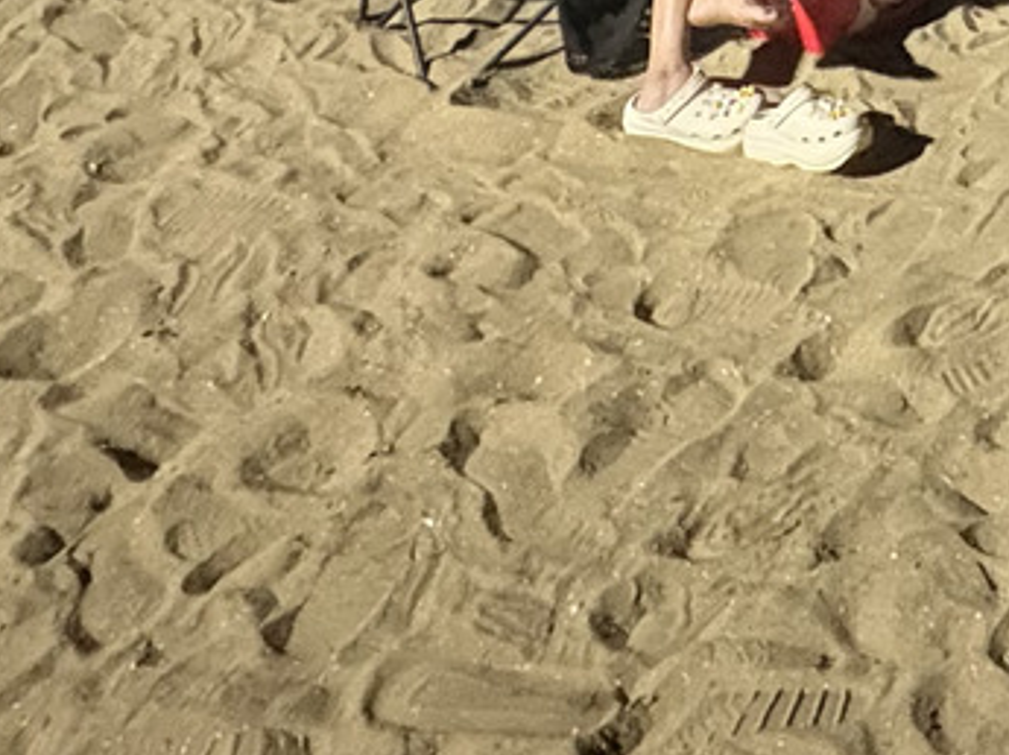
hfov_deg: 24.9
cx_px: 1386
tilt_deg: +5.1
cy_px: -966
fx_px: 1893
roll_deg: -0.6
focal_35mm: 65
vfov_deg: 15.2
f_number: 2.2
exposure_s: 1/33
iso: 1000
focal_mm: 2.22
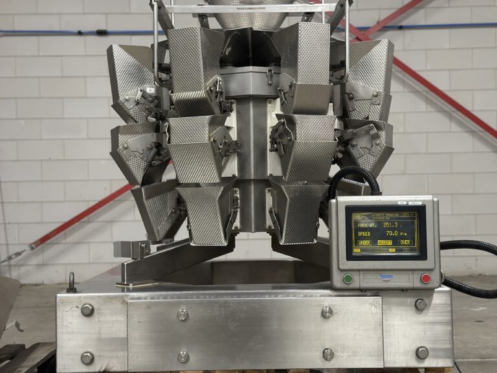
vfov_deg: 30.3
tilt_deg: +1.2
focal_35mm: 48
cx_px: 248
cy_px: 186
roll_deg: +2.0
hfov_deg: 39.7
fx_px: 689
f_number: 1.78
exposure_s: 1/33
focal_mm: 6.86
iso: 320
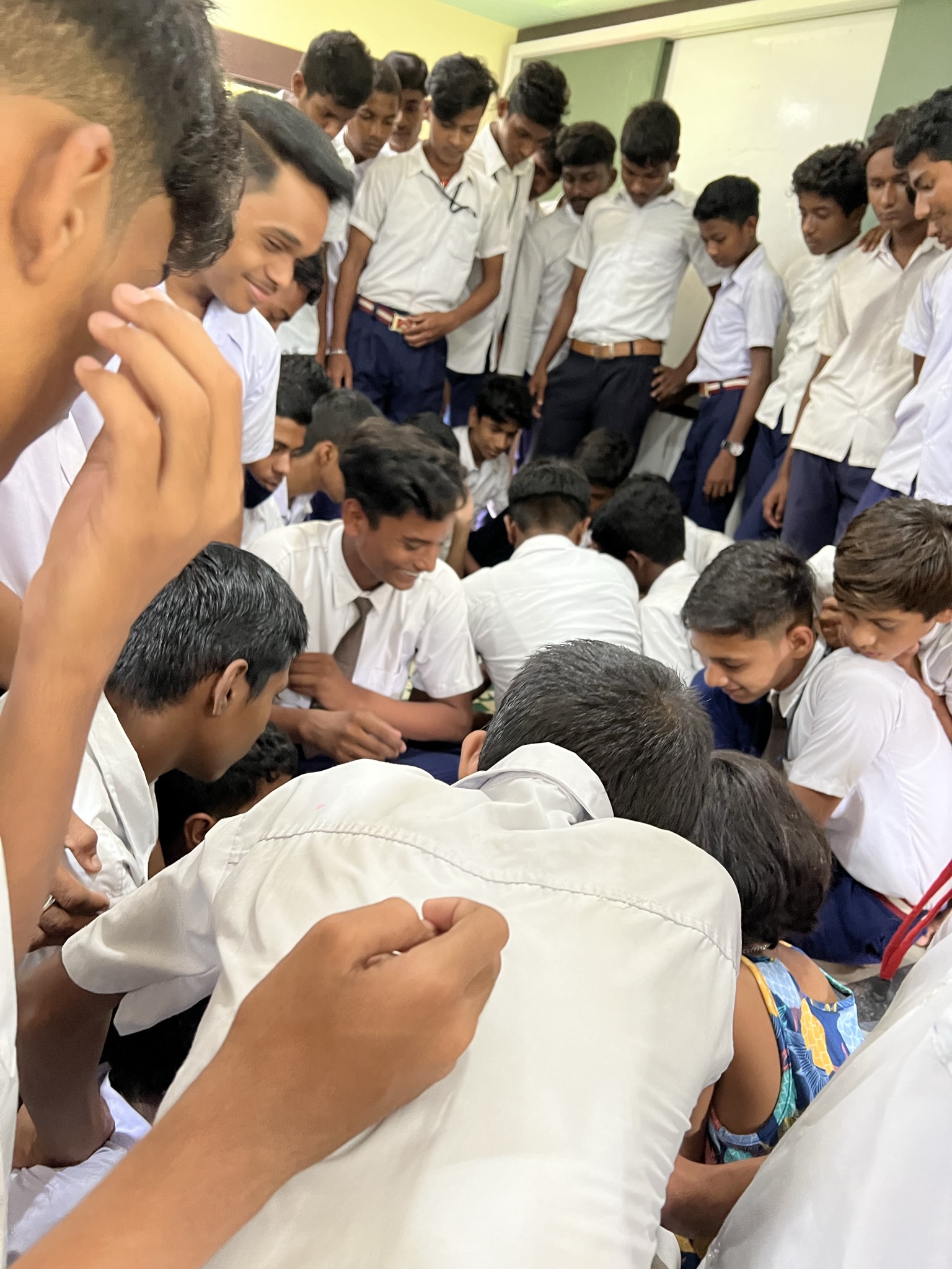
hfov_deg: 53.1
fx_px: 953
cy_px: 634
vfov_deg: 67.3
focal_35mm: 26
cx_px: 476
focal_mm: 5.7
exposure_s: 1/50
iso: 250
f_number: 1.5
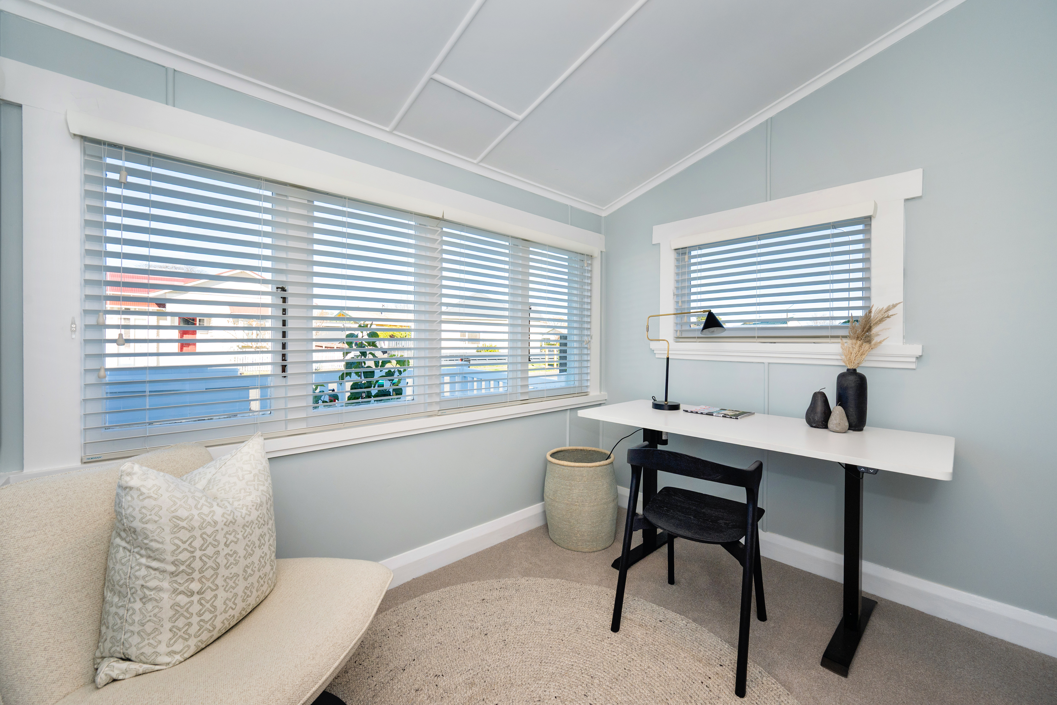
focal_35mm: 14
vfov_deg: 81.2
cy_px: 352
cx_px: 528
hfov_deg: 104.3
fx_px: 411
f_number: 8
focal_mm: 14
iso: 250
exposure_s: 1/200
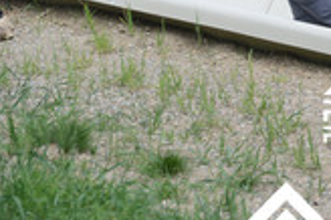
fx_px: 4372
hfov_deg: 4.3
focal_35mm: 476
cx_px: 402
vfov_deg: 2.9
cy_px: 58
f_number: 6.3
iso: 1000
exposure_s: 1/1250
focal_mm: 195
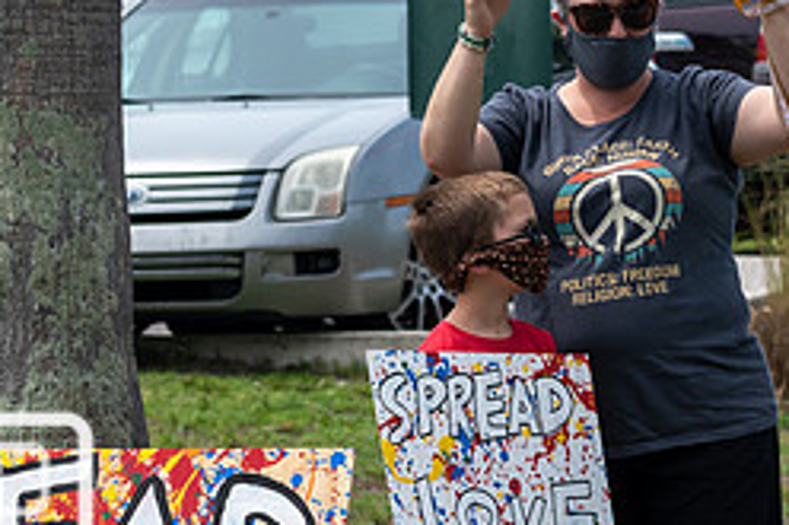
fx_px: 9615
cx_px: 708
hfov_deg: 4.7
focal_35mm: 439
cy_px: 443
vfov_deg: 3.1
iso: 200
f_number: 7.1
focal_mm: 105
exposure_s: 1/800
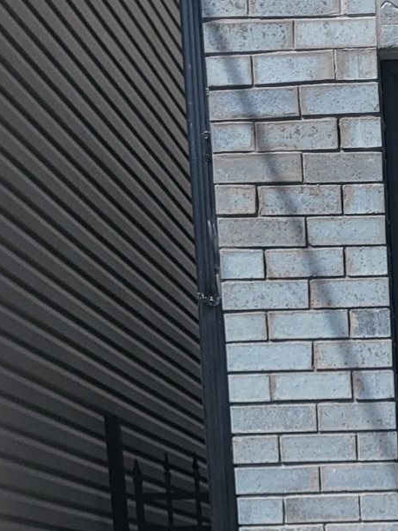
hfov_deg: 14.4
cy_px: 973
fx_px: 1503
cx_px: 540
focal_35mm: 98
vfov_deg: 16.5
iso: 40
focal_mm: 5.4
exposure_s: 1/1967
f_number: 1.8
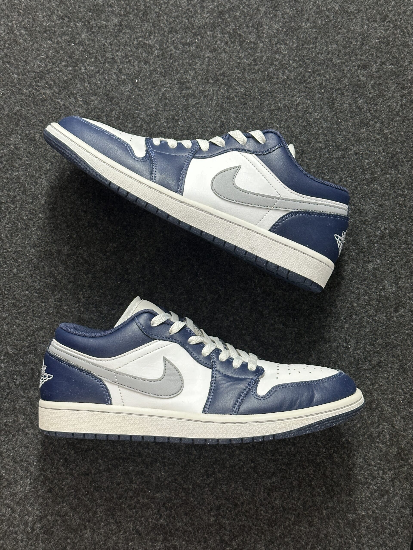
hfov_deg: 30.3
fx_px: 764
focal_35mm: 48
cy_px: 275
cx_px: 206
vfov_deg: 39.7
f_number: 1.78
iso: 200
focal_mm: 6.86
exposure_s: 1/33
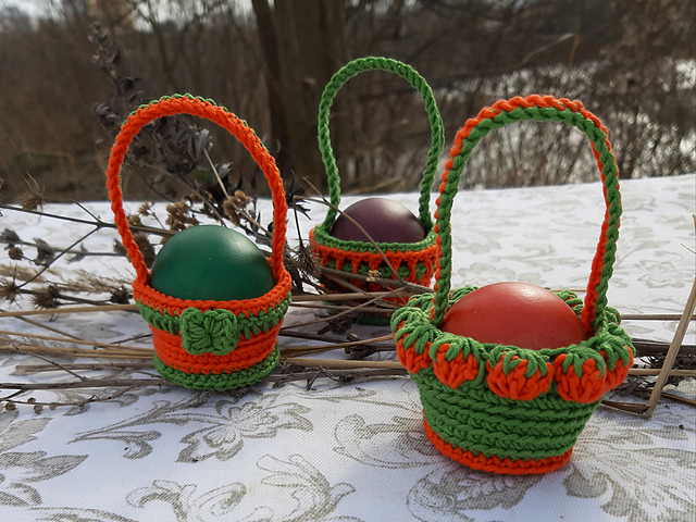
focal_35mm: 27
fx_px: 543
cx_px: 348
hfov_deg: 65.3
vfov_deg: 51.4
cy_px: 261
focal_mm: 3.93
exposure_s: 1/838
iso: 40
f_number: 1.7
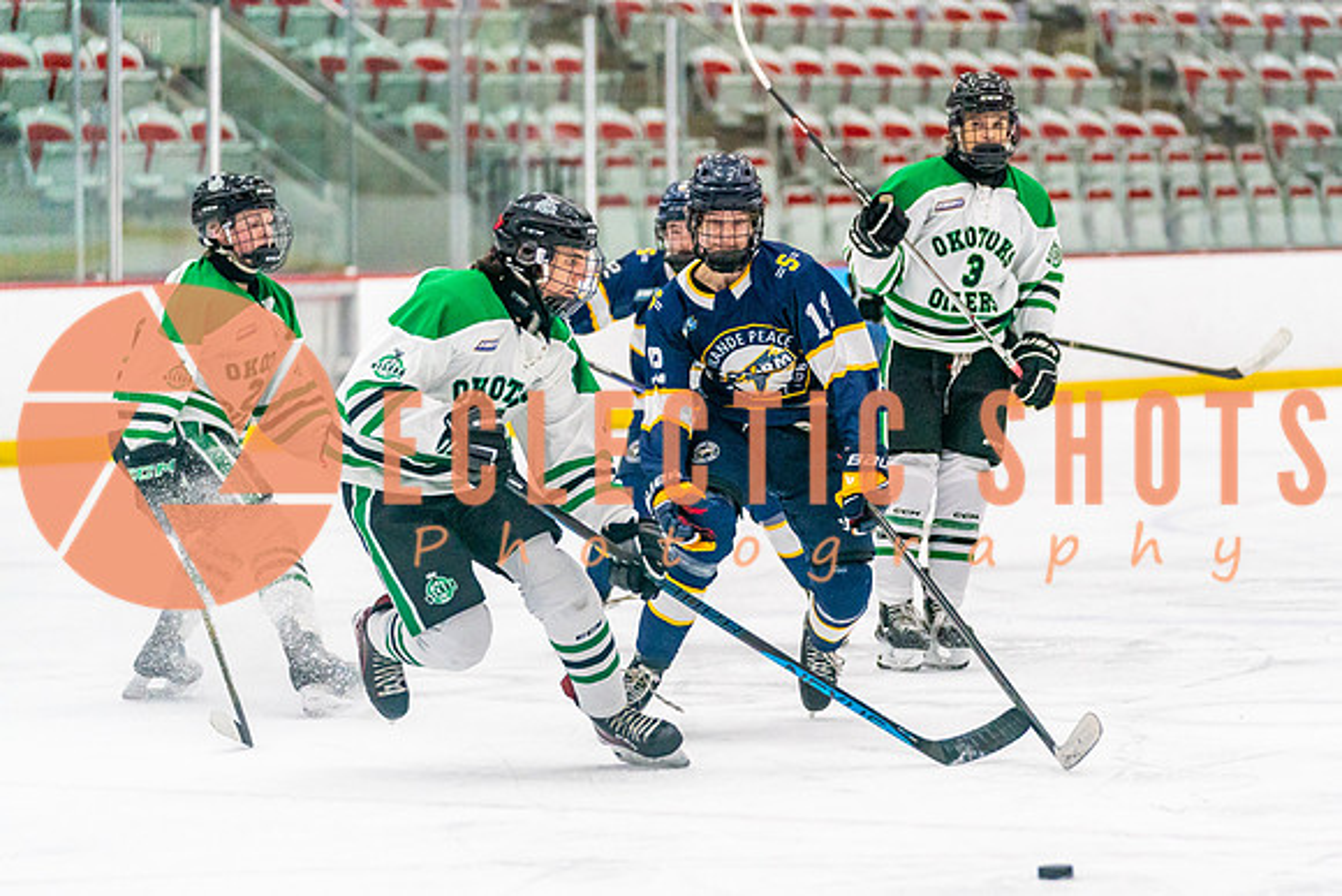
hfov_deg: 11.7
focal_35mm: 176
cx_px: 818
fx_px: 6558
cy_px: 525
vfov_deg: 7.8
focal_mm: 133
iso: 4000
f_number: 2.8
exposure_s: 1/1600
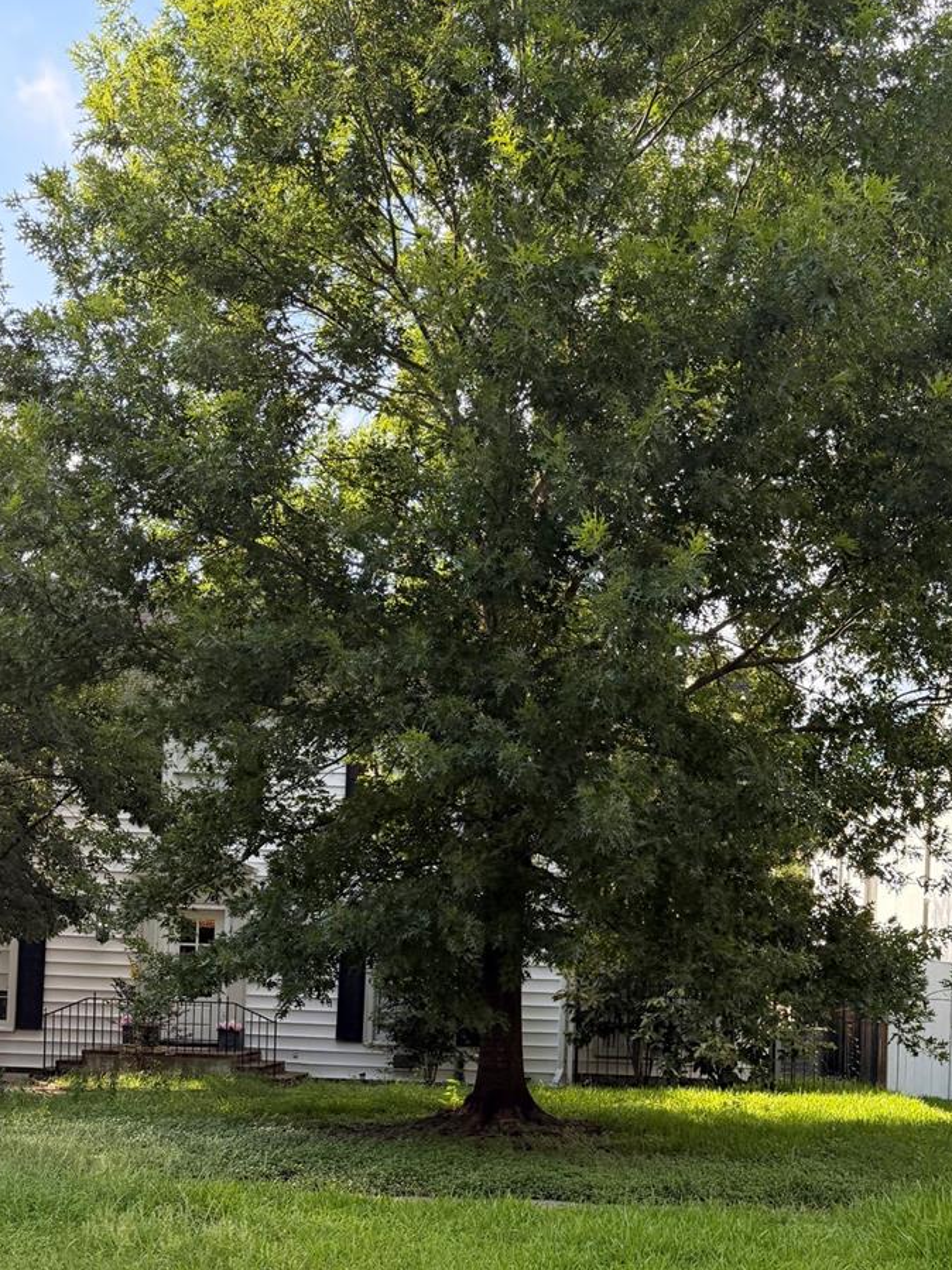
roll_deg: -2.2
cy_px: 1000
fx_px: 1504
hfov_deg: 35.0
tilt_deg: +1.6
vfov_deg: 43.8
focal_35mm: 41
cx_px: 554
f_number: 1.78
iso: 100
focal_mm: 6.76
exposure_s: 1/1106
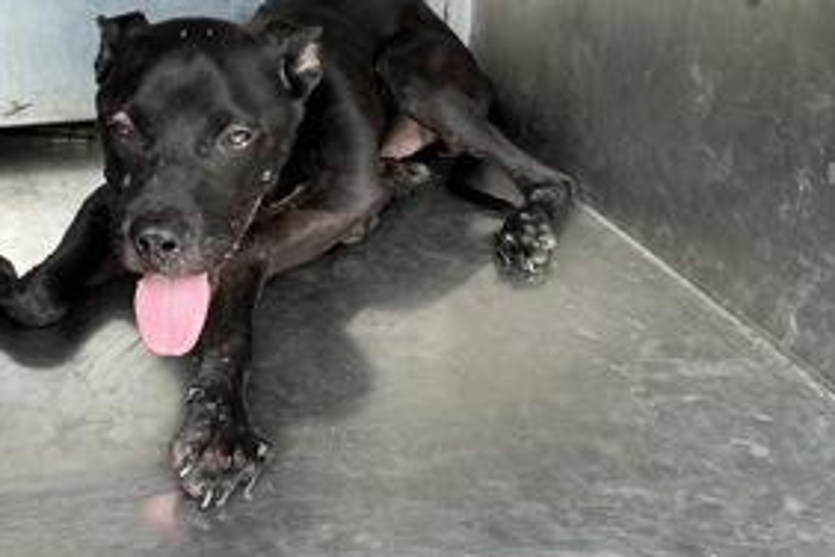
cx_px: 234
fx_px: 1044
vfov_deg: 29.8
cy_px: 253
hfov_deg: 42.6
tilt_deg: -25.1
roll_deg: +4.5
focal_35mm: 45
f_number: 1.8
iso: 40
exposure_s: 1/100
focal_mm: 3
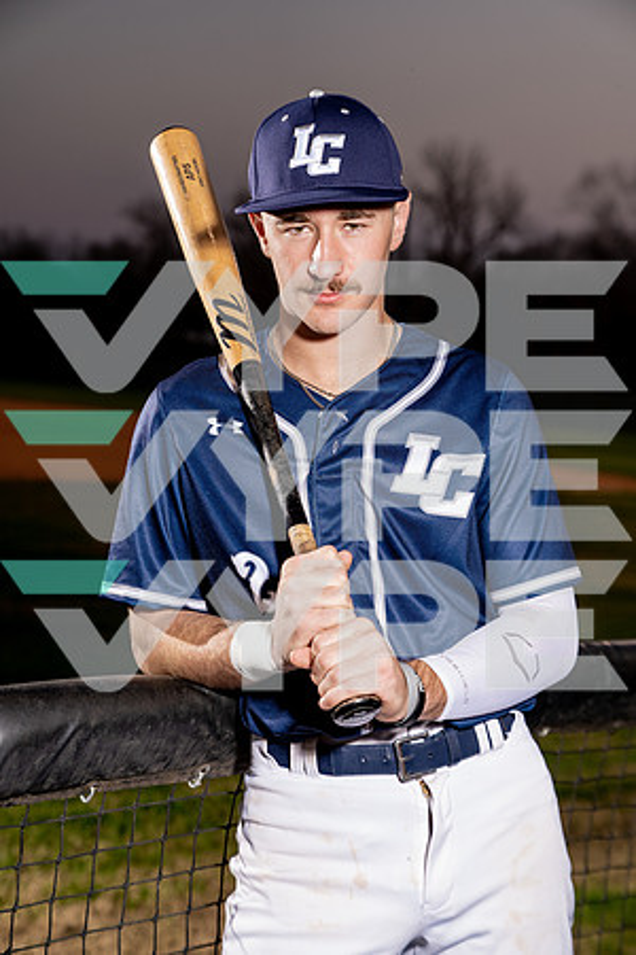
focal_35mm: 67
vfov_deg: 30.1
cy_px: 478
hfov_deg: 20.3
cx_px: 318
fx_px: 1775
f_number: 4
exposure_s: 1/250
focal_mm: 67
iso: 400
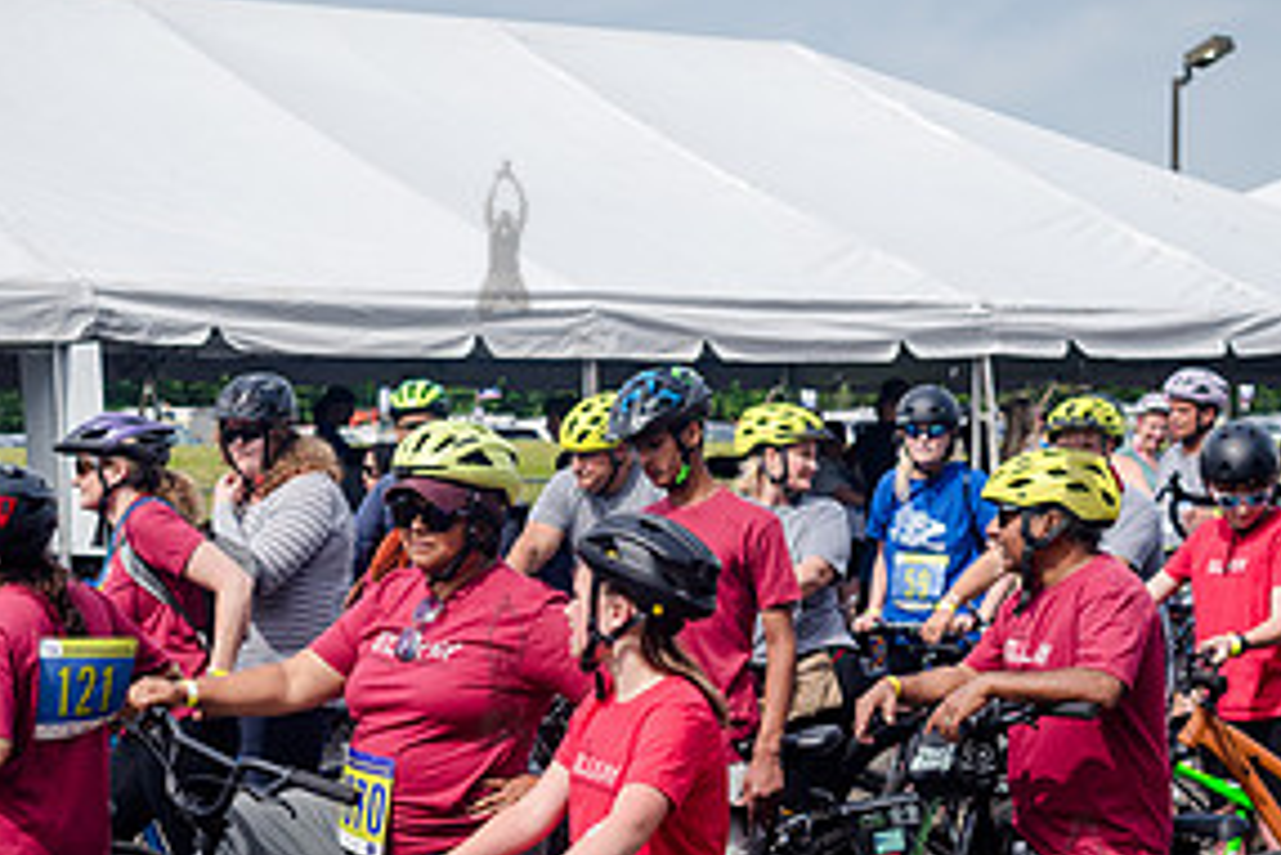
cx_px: 502
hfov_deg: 28.4
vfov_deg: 19.0
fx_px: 2528
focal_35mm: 71
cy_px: 669
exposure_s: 1/1600
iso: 200
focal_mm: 35
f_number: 4
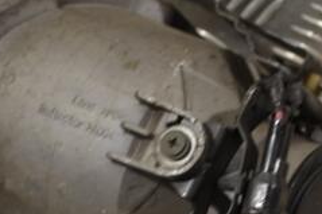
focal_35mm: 166
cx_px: 146
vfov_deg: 8.3
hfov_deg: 12.4
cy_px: 151
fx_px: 1484
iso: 160
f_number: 5.3
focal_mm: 44
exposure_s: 1/30
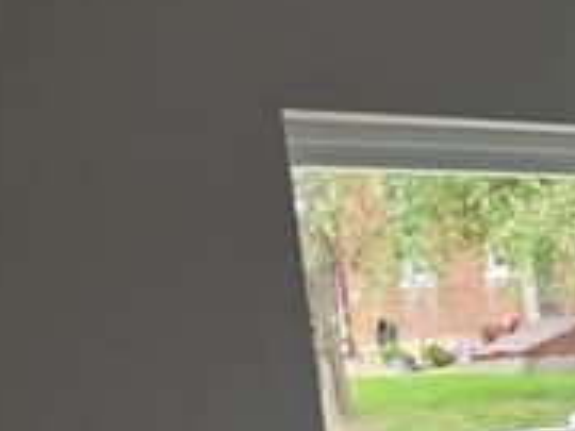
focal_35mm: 131
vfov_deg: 10.8
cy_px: 696
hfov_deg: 13.0
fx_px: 2176
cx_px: 1153
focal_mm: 6.25
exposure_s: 1/180
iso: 125
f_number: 1.7
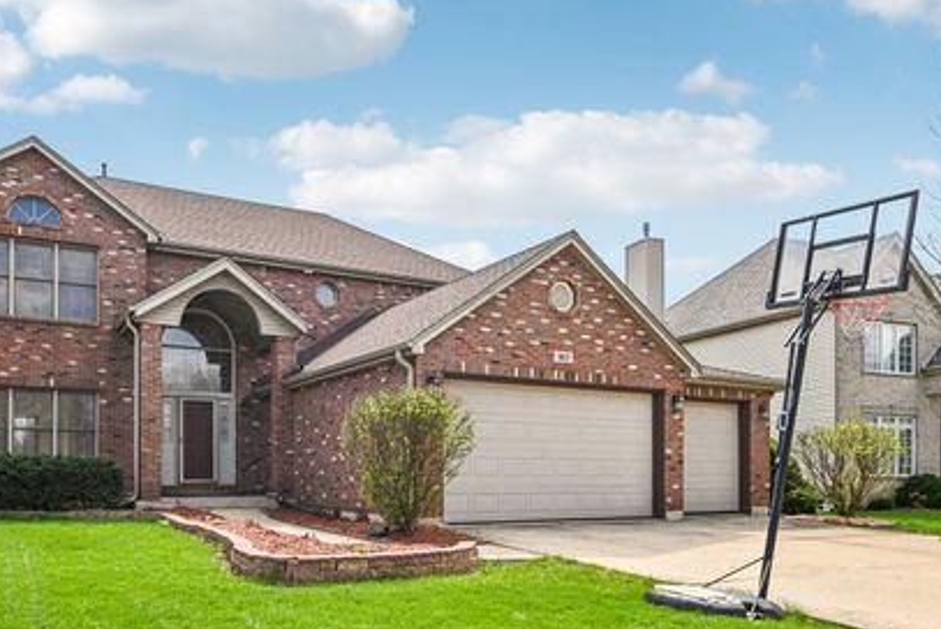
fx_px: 706
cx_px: 379
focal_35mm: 27
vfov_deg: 47.7
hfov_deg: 66.7
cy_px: 378
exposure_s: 1/320
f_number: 13
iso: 400
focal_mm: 22
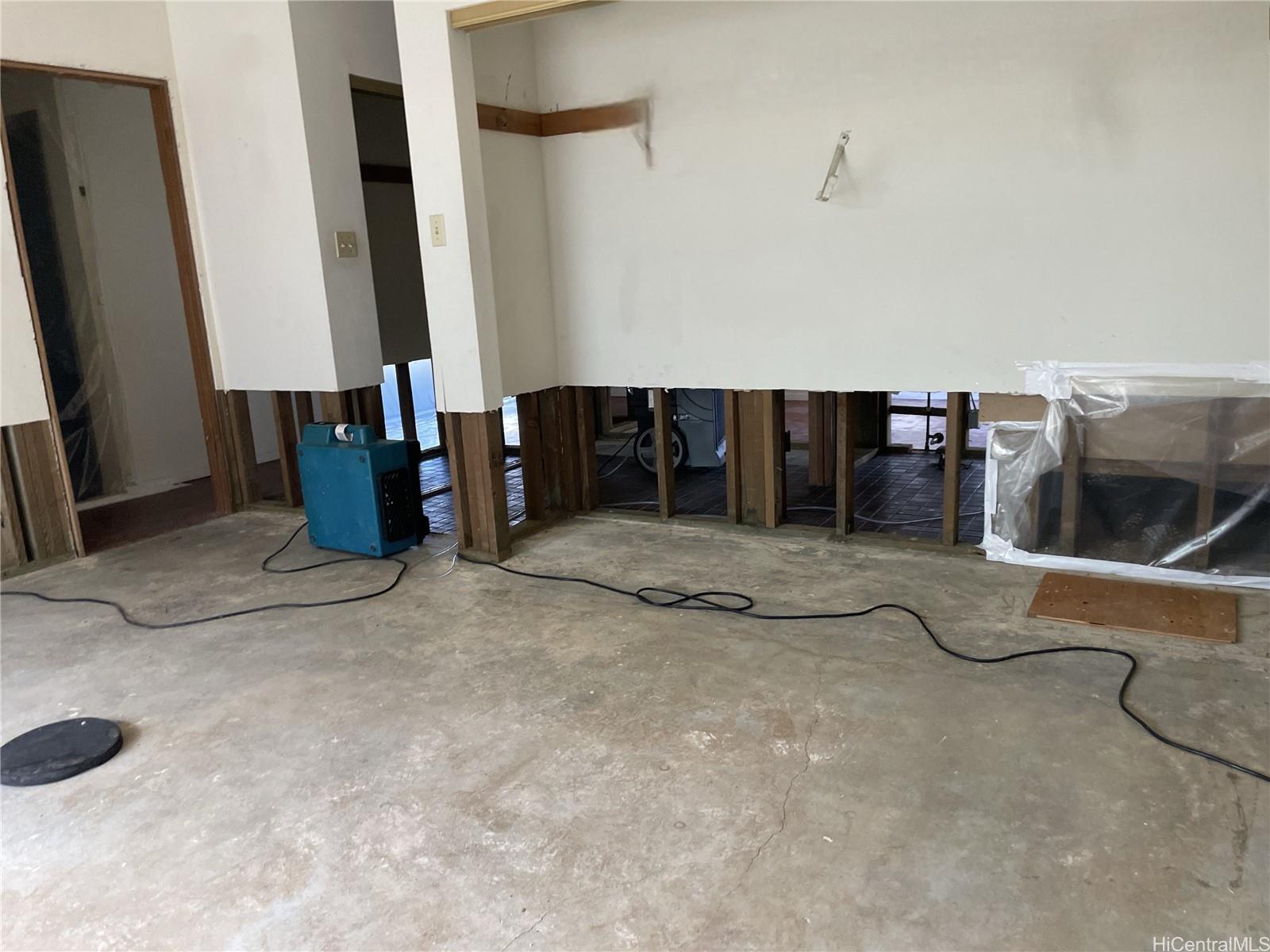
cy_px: 476
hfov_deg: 67.3
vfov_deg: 53.1
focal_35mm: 26
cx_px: 635
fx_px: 954
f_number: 1.6
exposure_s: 1/60.2
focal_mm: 4.2
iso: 160
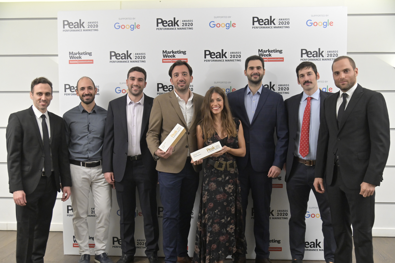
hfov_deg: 55.8
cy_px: 132
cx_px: 198
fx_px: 373
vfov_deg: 38.9
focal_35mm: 34
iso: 4000
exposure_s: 1/160
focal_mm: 34
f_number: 4
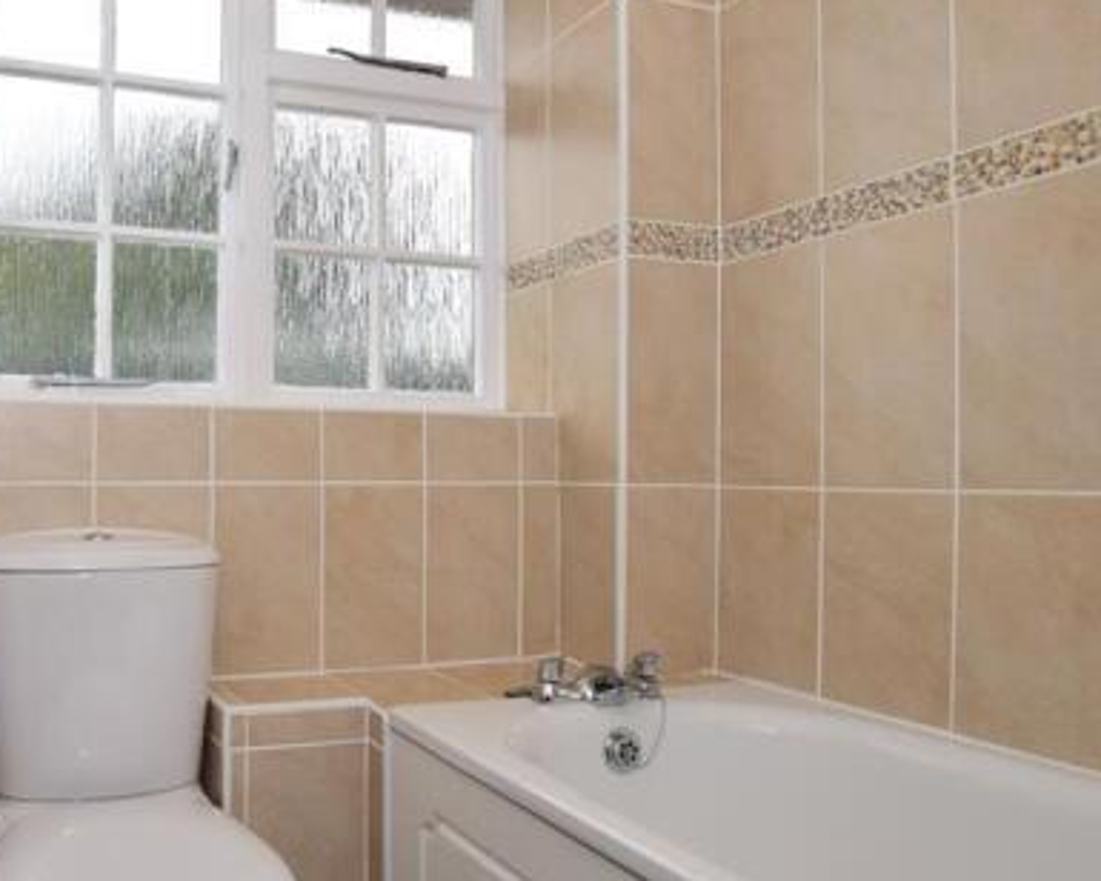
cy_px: 502
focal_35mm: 24
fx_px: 782
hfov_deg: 63.8
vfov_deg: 58.5
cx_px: 212
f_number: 6.3
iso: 400
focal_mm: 10
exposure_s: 1/160
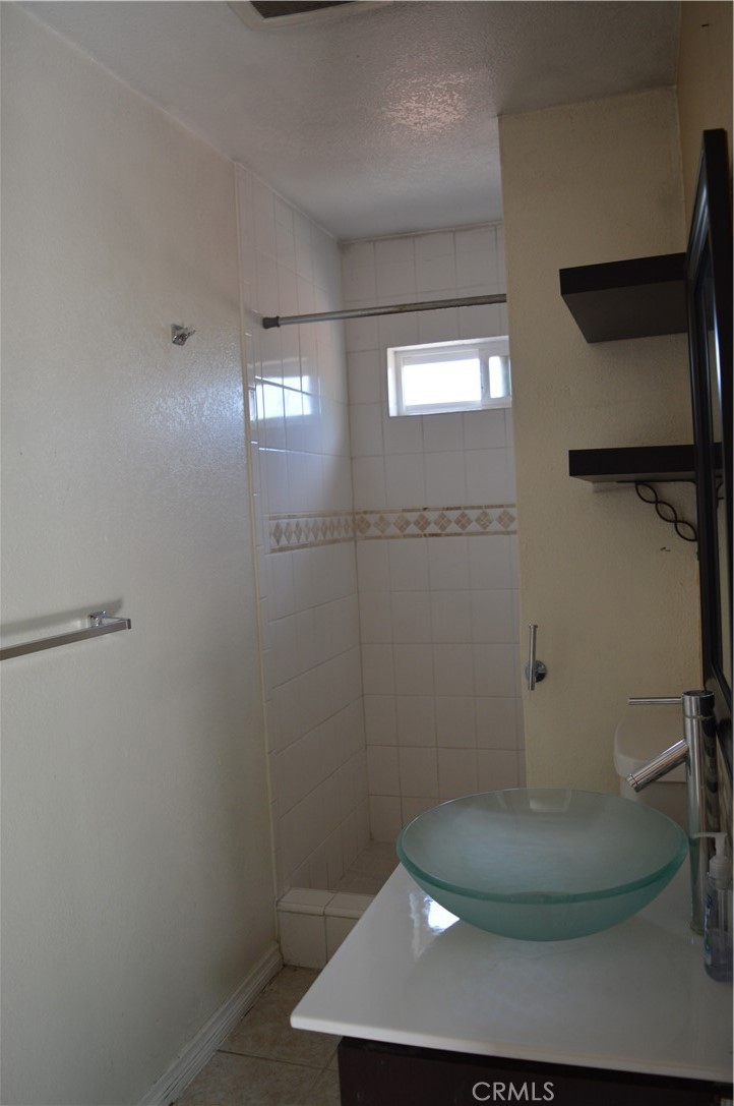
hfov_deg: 47.8
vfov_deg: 67.4
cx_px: 367
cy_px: 553
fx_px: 828
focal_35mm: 27
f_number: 3.5
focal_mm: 18
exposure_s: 1/60
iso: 450
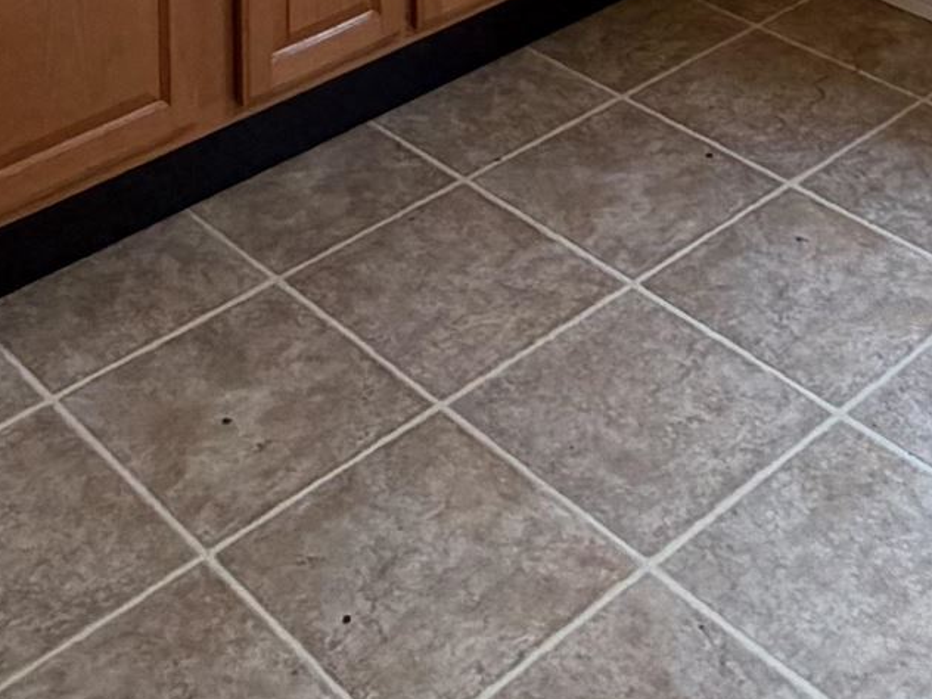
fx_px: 1831
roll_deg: +1.2
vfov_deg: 15.5
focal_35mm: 68
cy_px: -826
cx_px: 556
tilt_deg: -1.7
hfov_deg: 28.5
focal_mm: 2.22
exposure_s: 1/120
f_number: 2.2
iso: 125
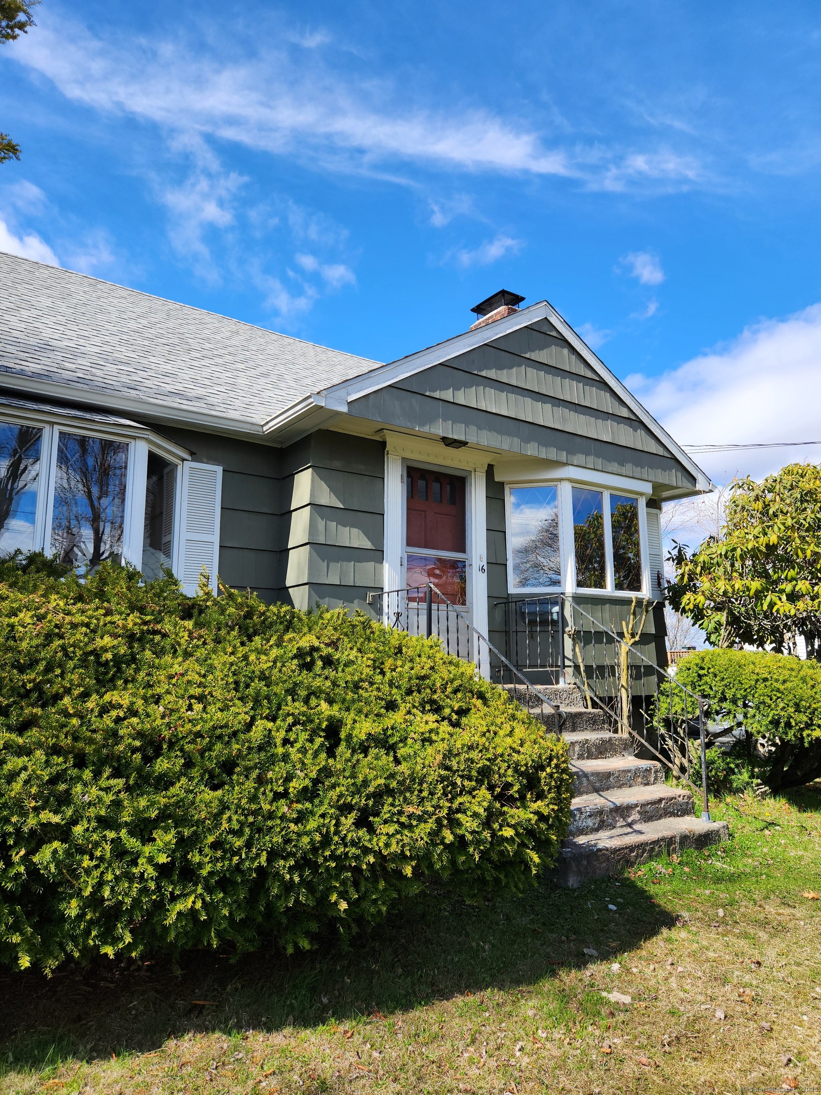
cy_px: 548
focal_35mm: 23
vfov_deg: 73.9
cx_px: 410
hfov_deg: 58.9
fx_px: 727
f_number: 1.8
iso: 20
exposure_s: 1/1038
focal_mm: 5.4
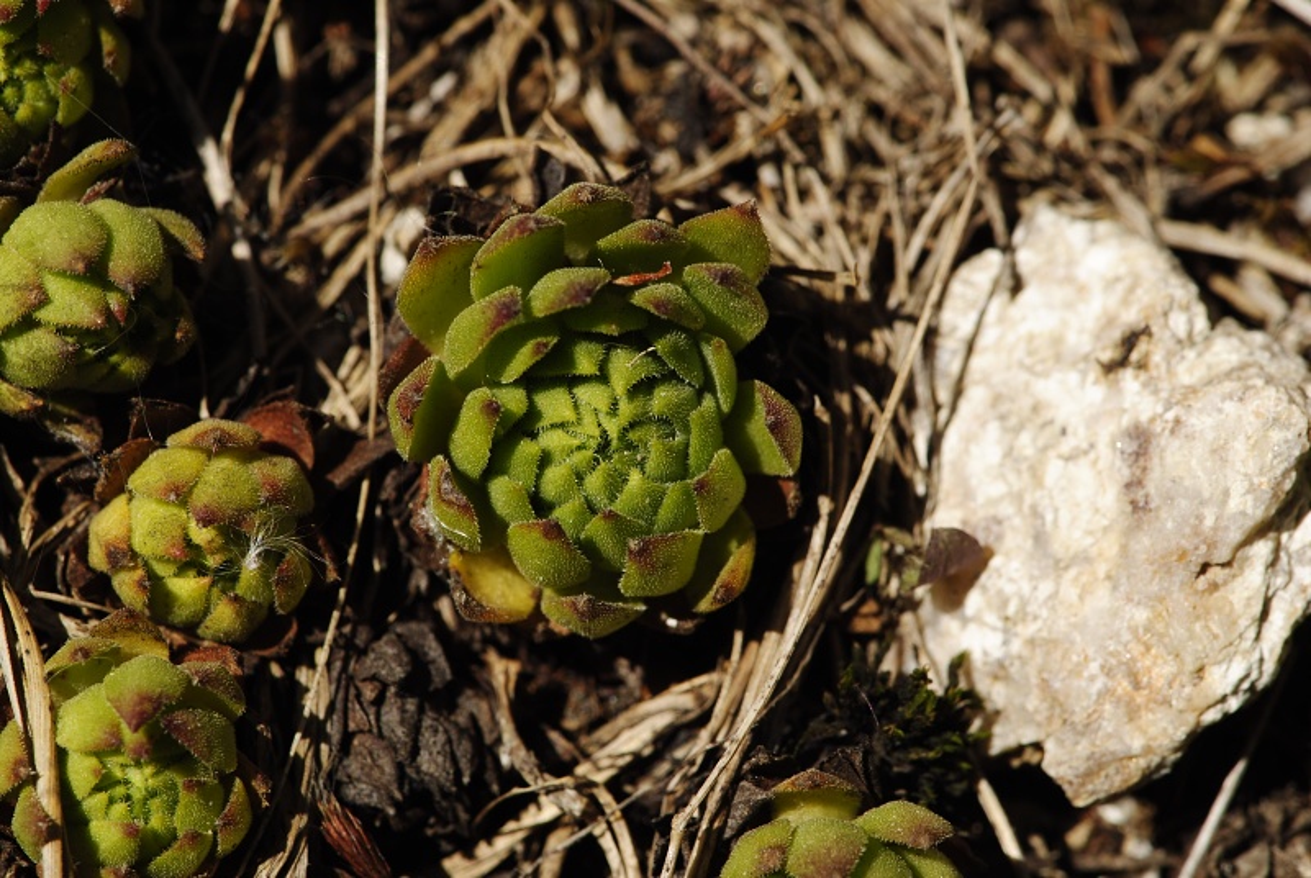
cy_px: 439
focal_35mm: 128
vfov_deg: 10.8
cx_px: 656
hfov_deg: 16.0
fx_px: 4650
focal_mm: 85
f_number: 11
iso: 100
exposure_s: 1/160
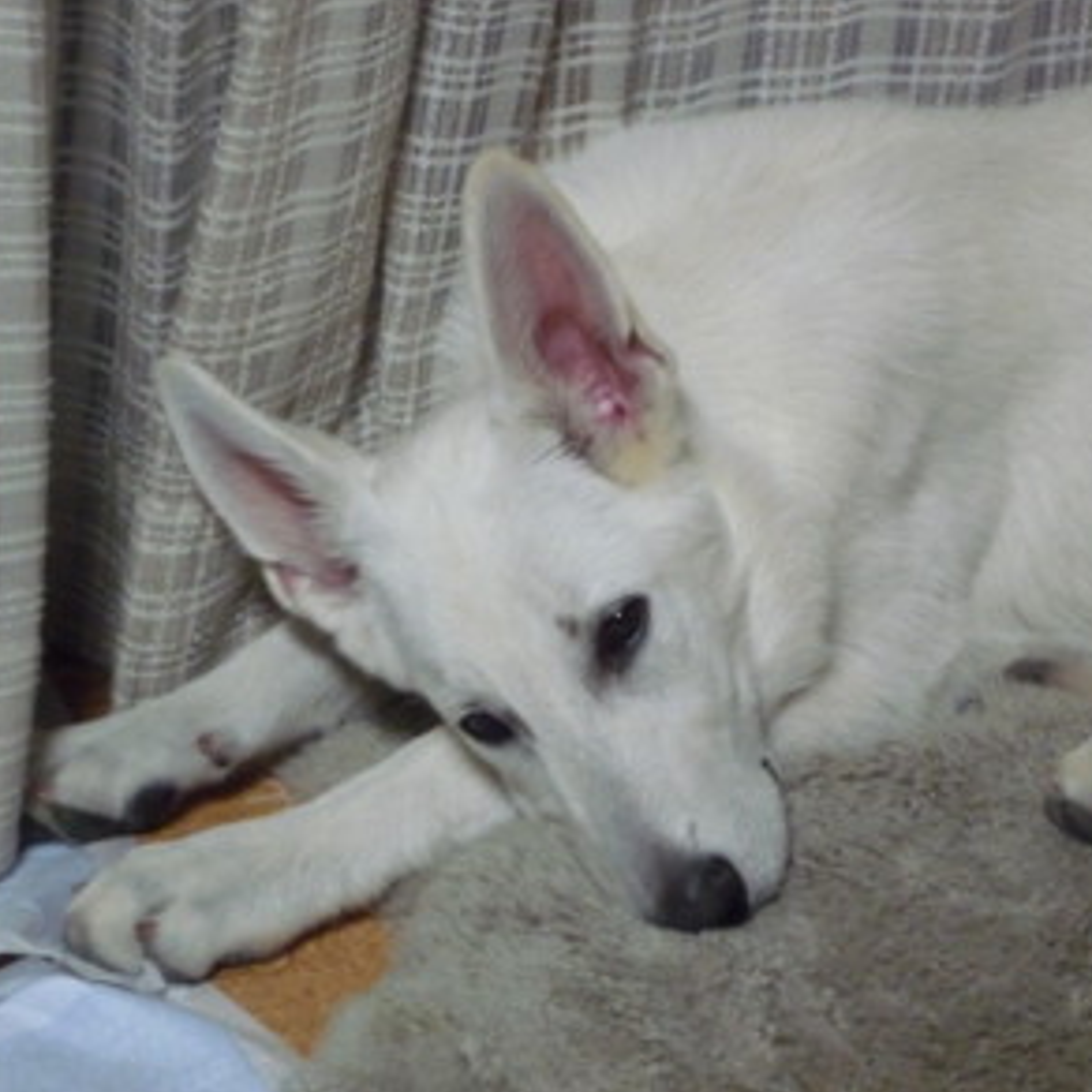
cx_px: 658
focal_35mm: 155
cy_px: 531
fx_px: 5532
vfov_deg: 11.3
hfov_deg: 11.3
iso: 800
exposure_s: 1/20
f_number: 5.9
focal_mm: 22
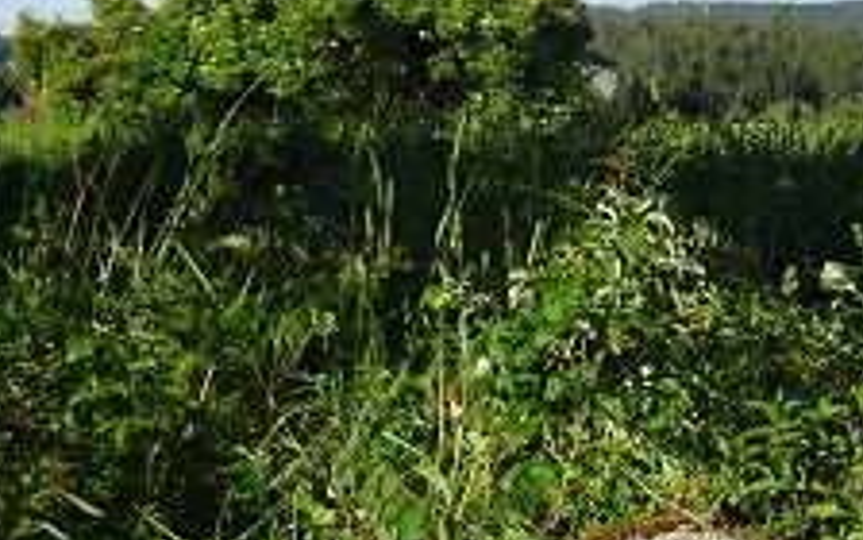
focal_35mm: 128
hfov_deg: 16.2
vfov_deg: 10.2
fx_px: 3011
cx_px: 686
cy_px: 291
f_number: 4.5
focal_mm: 9.18
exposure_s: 1/500
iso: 80
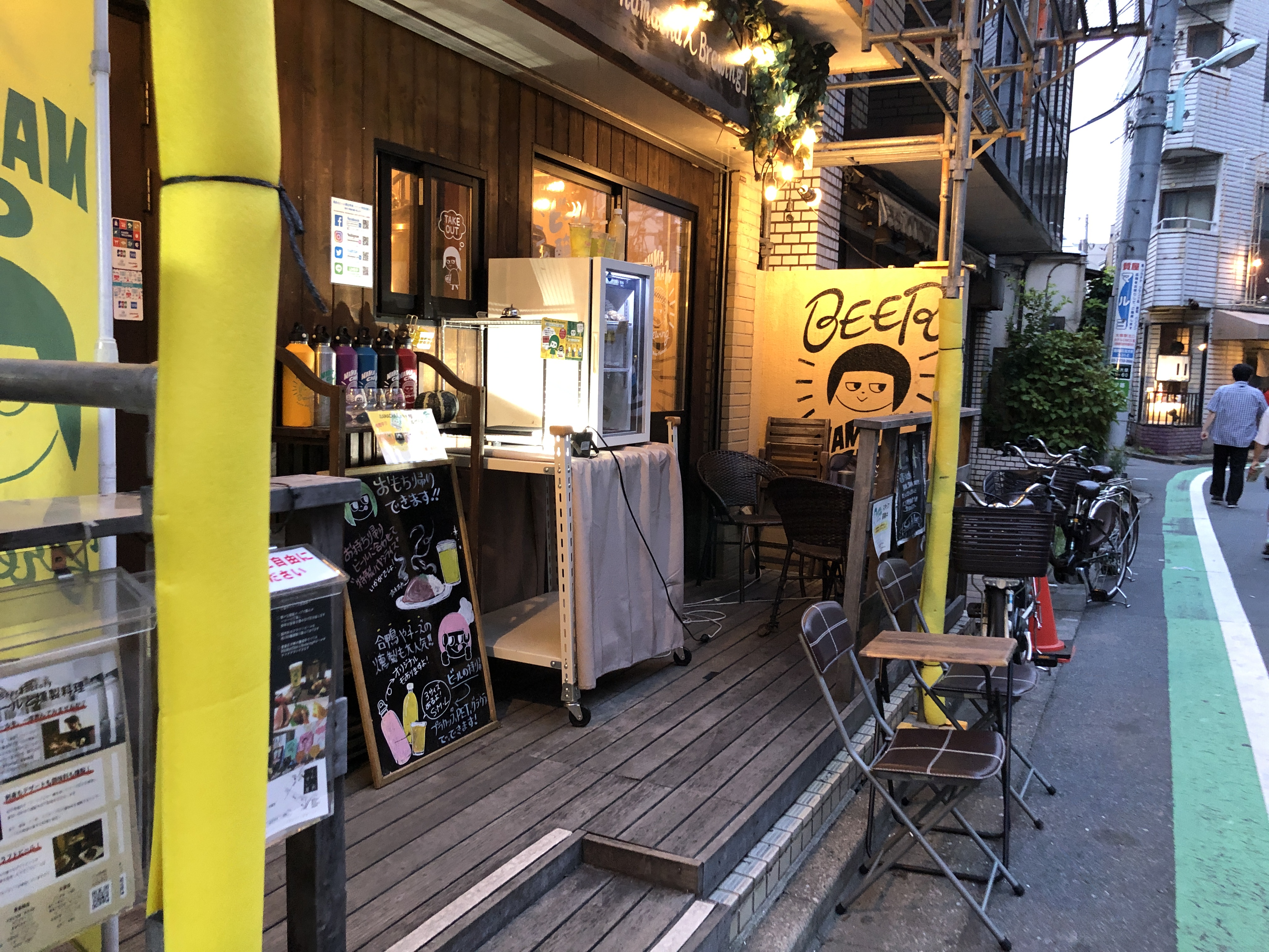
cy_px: 476
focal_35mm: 28
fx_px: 1026
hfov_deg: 63.4
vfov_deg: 49.7
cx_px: 634
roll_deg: +0.2
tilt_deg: -3.6
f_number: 1.8
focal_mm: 4
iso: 100
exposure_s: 1/17
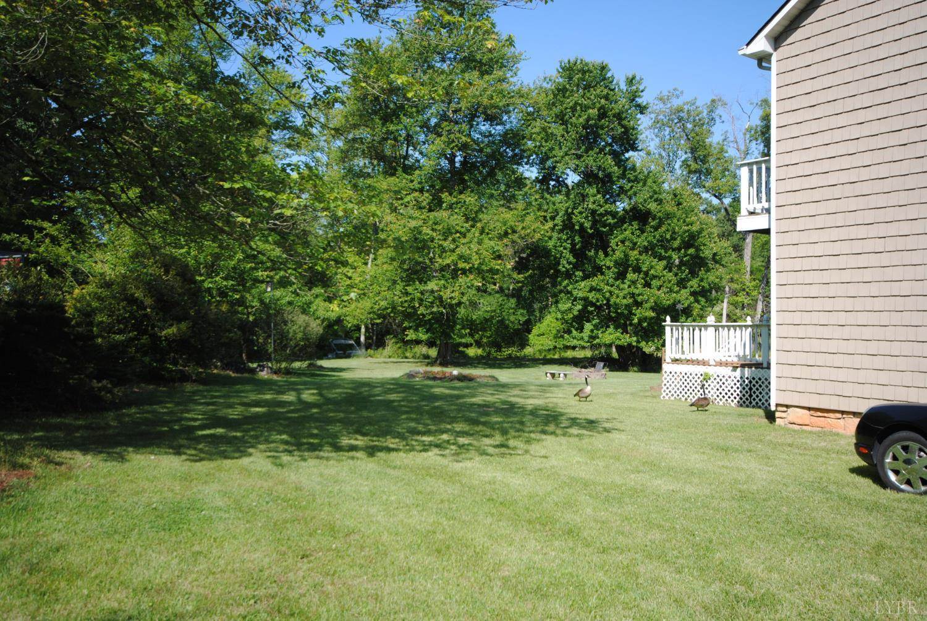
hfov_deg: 61.9
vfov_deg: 43.7
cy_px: 310
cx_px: 464
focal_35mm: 30
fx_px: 773
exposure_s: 1/200
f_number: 7.1
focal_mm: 20
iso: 100
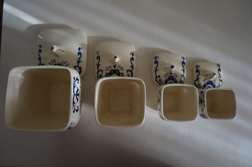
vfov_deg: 53.0
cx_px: 126
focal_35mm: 24
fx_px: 168
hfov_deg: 73.8
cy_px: 84
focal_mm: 16
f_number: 4.5
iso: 200
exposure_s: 1/80
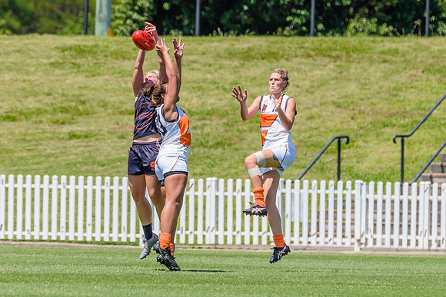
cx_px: 190
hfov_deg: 2.7
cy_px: 113
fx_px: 9497
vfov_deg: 1.8
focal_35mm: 766
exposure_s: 1/2000
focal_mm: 420
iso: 800
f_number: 9
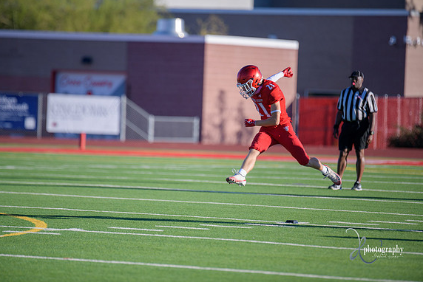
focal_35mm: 304
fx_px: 3574
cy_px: 140
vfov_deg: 4.5
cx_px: 211
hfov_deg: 6.8
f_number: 2.8
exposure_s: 1/6400
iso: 400
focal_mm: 300
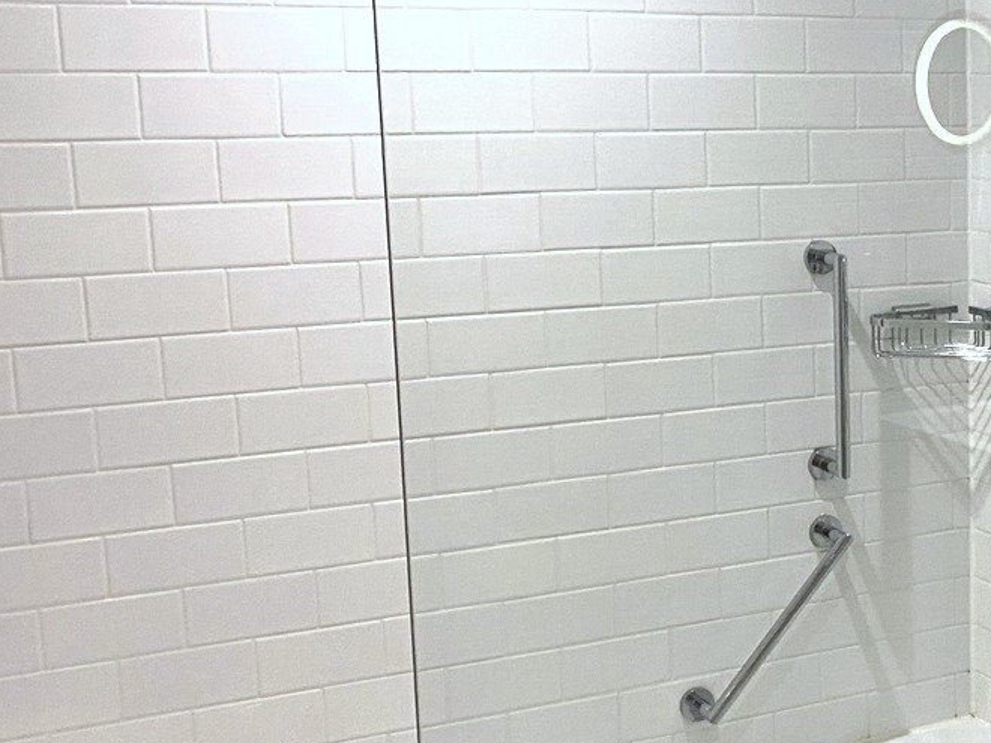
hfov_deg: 28.3
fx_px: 1804
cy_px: 392
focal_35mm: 63
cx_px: 1059
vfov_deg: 23.3
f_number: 1.8
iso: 160
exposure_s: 1/50
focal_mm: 4.25
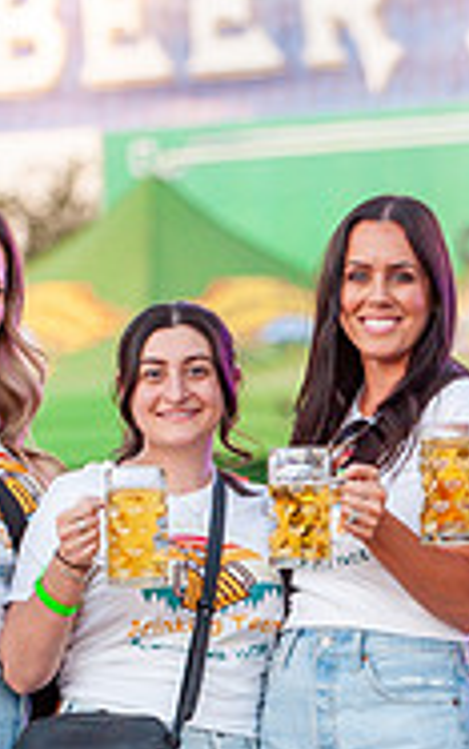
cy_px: 673
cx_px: 329
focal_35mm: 442
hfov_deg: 3.0
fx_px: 9032
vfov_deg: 4.7
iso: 640
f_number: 2.8
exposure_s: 1/250
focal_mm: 120
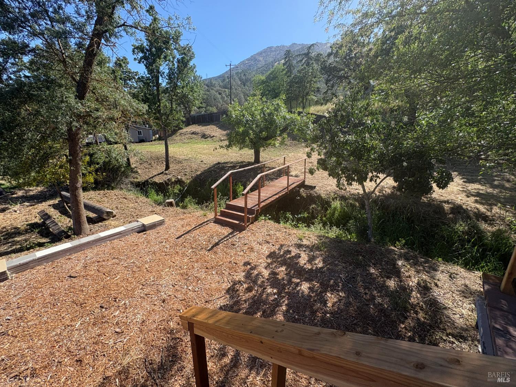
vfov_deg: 85.7
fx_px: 209
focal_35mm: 14
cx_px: 258
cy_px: 194
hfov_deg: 102.1
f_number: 2.2
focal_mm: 2.22
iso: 40
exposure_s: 1/771
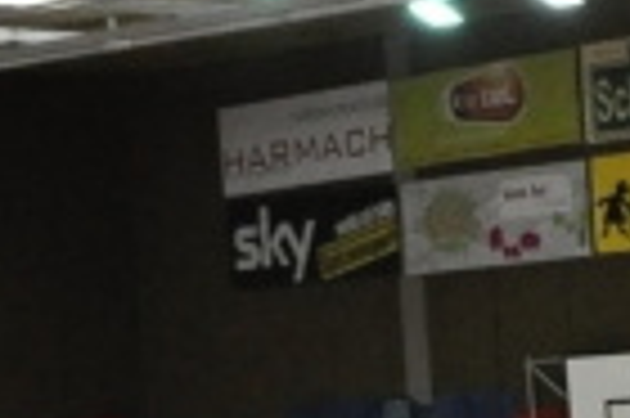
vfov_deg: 7.1
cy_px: 631
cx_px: 1890
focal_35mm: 191
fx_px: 3334
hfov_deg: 8.8
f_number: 7.1
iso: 2500
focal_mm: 17
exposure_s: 1/200
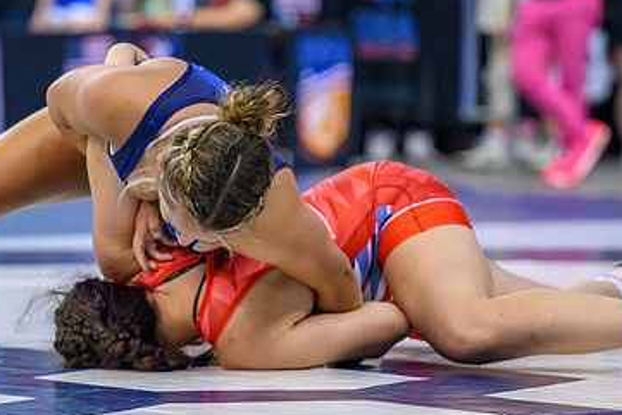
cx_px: 274
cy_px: 234
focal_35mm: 249
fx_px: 4304
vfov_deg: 5.5
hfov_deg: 8.3
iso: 2500
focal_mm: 135
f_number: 2.8
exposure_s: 1/800
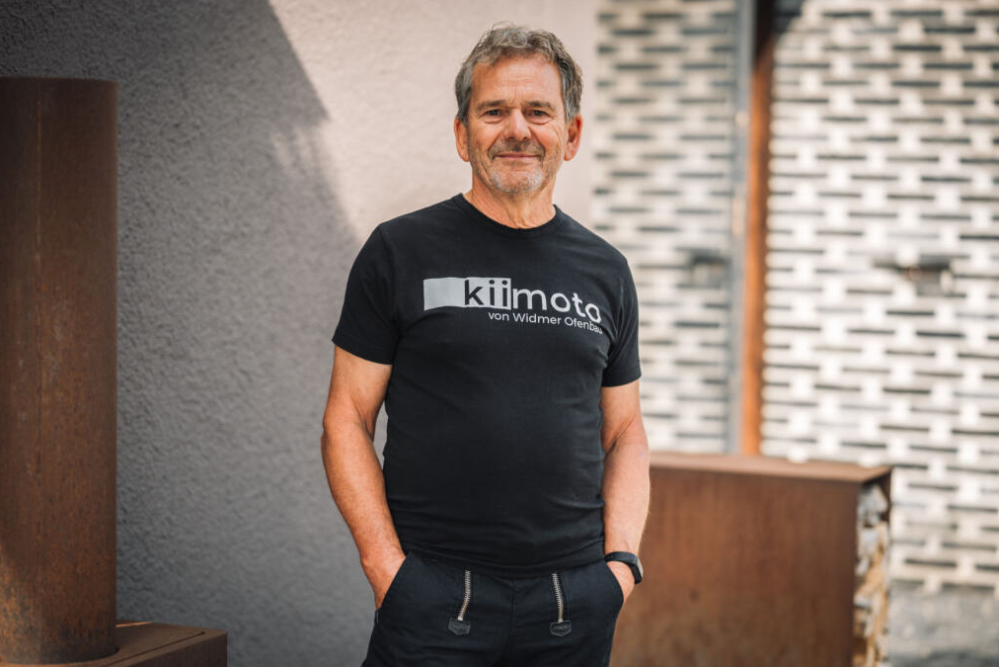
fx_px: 2387
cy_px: 334
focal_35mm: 86
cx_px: 501
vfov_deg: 15.9
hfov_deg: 23.6
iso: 100
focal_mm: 85
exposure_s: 1/800
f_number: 2.2
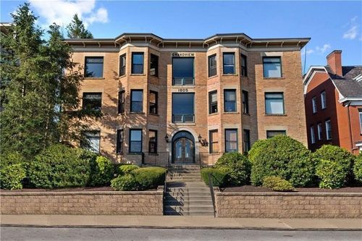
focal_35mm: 30
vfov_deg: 43.6
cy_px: 120
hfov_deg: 61.9
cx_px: 181
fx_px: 302
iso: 2000
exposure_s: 1/3200
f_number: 10
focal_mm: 30
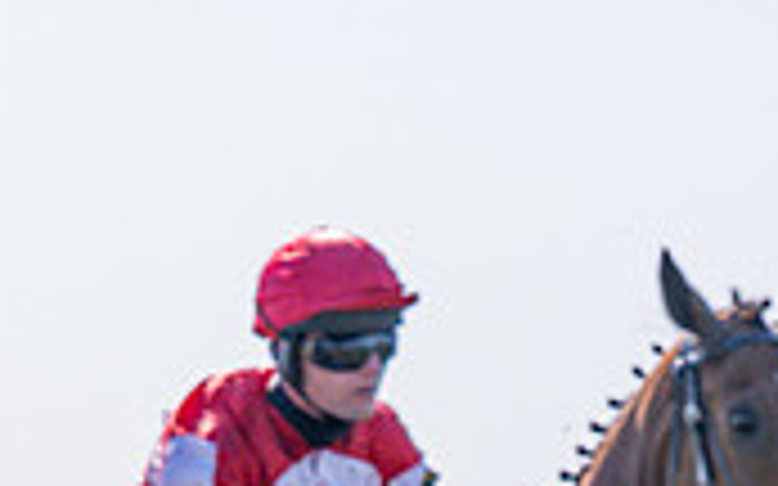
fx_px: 7821
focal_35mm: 369
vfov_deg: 3.5
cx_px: 488
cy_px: 974
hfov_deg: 5.7
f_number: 4
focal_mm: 70
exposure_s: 1/2000
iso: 200
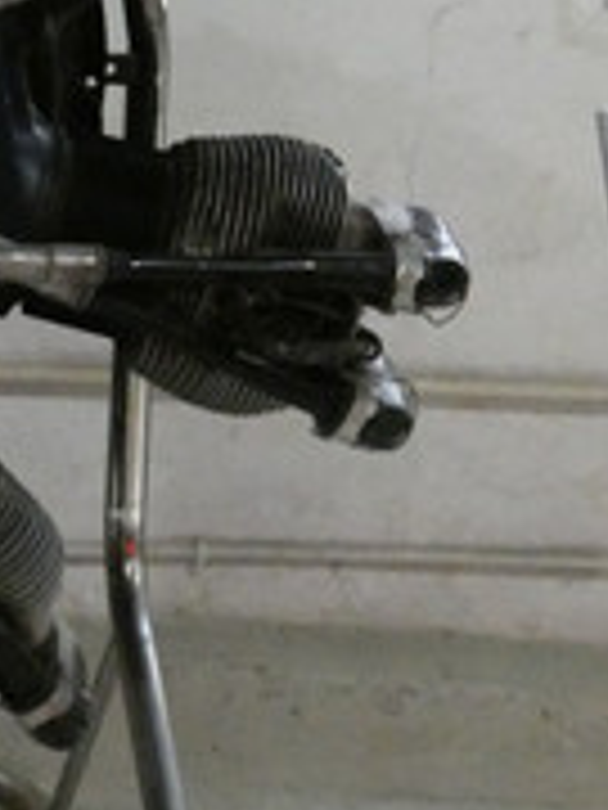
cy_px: 248
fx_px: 2248
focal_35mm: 96
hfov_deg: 14.3
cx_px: -329
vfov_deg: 20.3
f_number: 3.2
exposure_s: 1/80
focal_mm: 4.8
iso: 1600
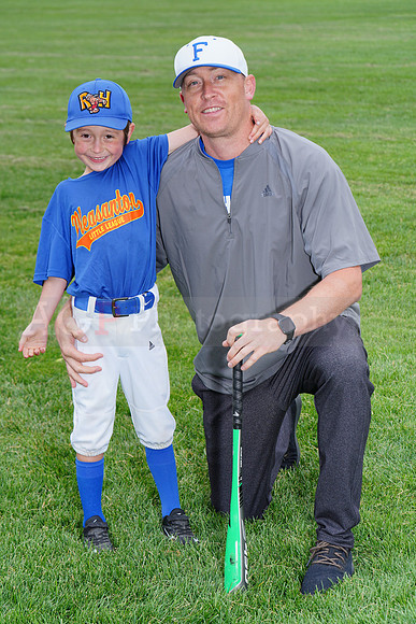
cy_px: 312
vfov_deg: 18.9
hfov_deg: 12.7
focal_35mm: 108
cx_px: 208
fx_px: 1871
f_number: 8
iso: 200
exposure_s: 1/200
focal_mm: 108
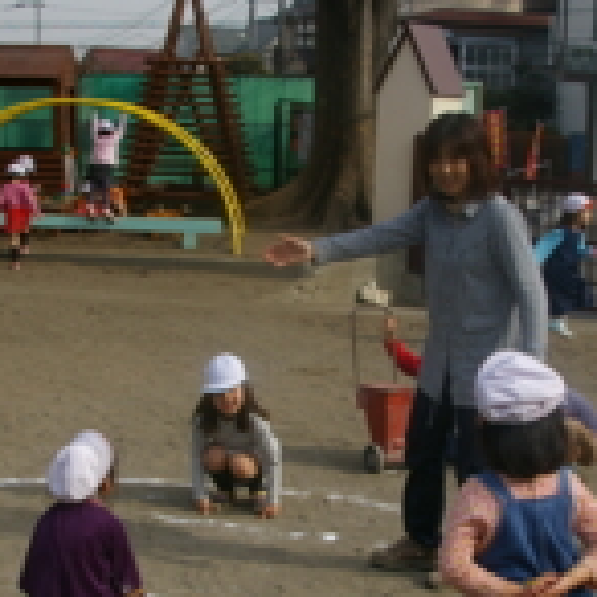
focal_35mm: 73
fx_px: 1428
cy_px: 346
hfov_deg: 23.6
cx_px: 290
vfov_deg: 23.6
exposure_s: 1/250
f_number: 8
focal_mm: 21
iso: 200
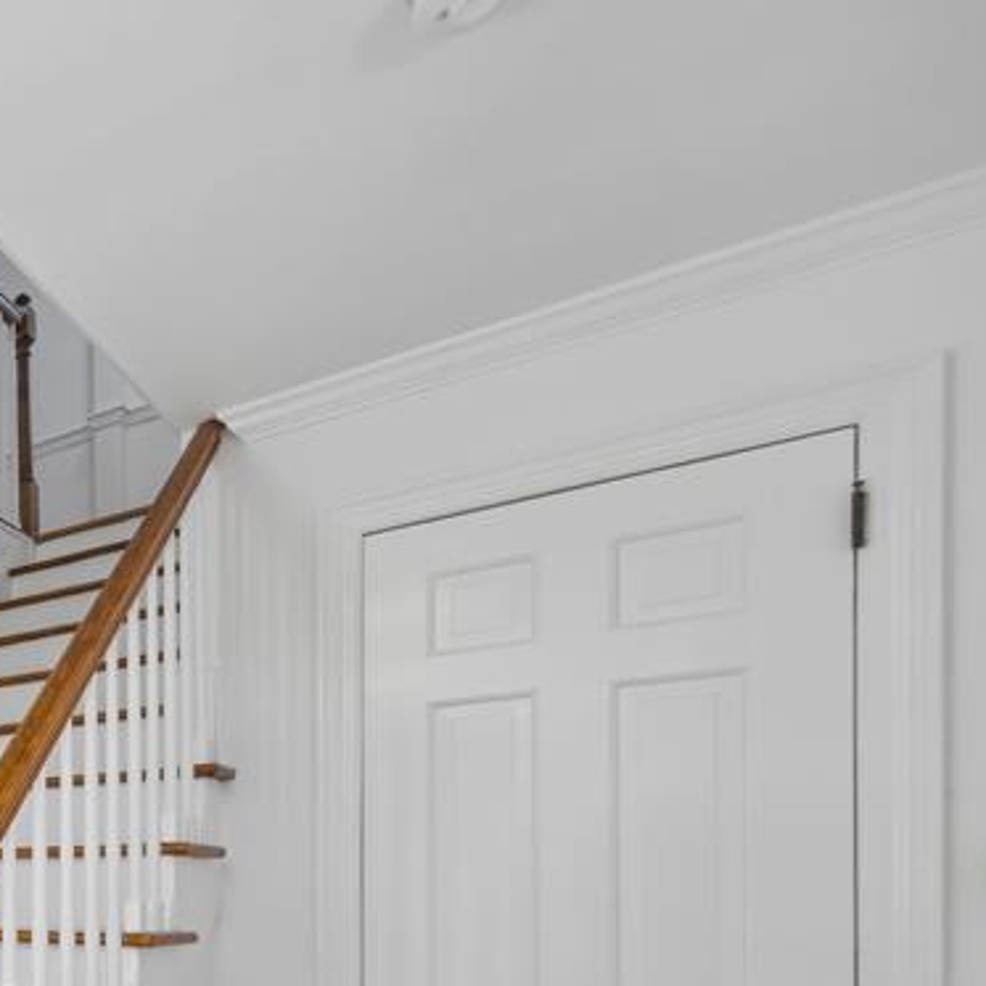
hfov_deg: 35.3
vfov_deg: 51.0
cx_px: -336
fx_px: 902
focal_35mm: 28
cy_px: 880
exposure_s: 1/20
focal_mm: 8
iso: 160
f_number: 5.6
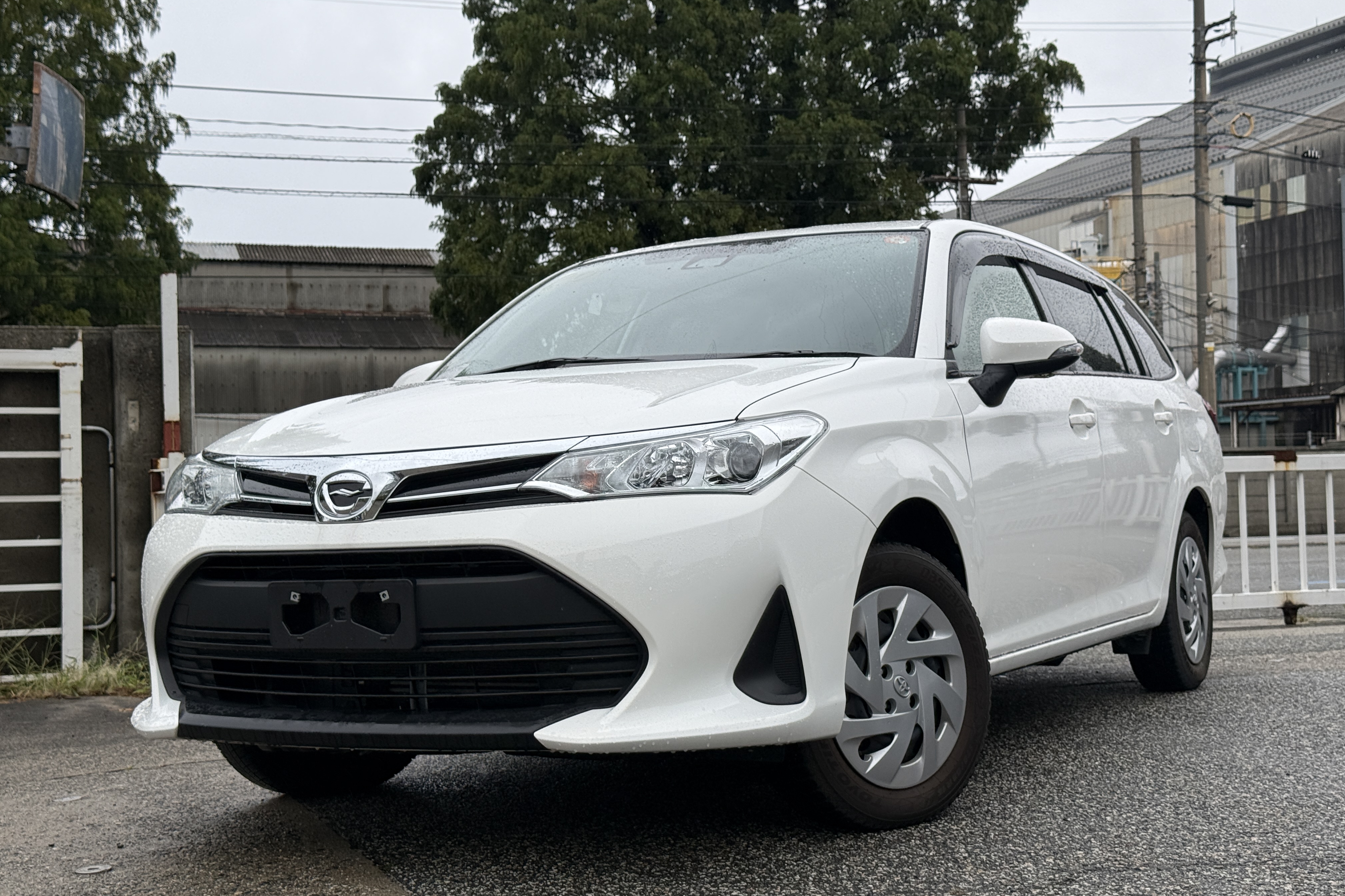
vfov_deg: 27.0
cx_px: 673
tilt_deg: +2.0
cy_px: 442
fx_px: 1868
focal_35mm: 50
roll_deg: +1.6
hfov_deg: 39.6
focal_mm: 6.76
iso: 80
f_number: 1.78
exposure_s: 1/1100
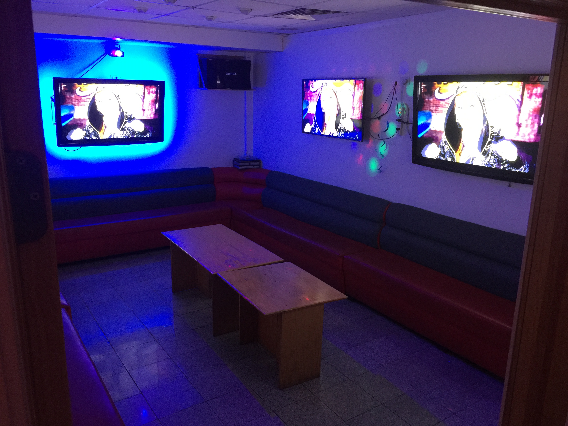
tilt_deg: -14.7
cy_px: 213
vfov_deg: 48.2
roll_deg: -0.5
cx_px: 284
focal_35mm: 29
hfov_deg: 61.7
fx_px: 476
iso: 100
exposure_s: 1/10
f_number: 2.2
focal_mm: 4.15
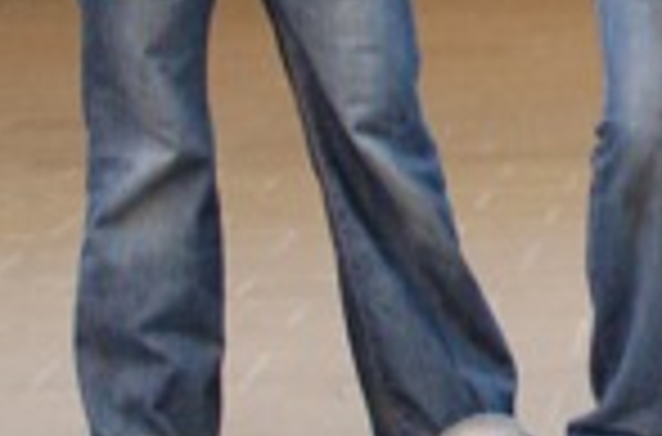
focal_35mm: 229
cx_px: 793
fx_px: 4201
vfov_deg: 5.9
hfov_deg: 8.9
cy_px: -146
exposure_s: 1/80
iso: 1600
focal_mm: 35
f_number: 4.5
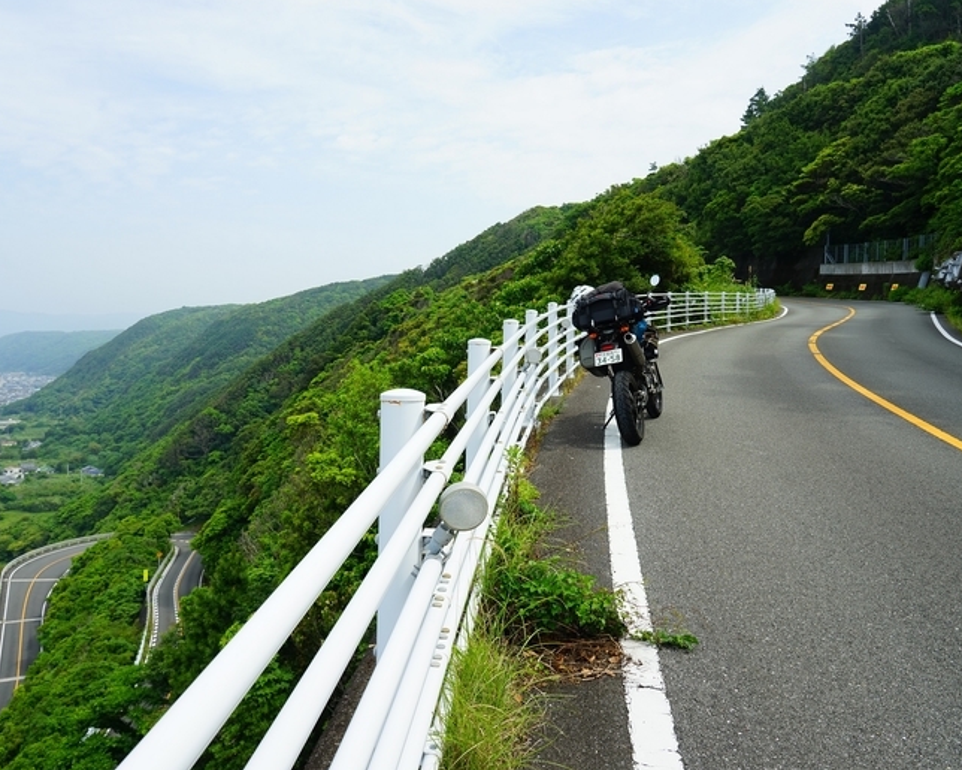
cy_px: 377
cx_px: 468
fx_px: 797
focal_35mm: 28
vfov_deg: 51.5
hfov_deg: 62.2
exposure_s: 1/125
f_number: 10
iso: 100
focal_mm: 24
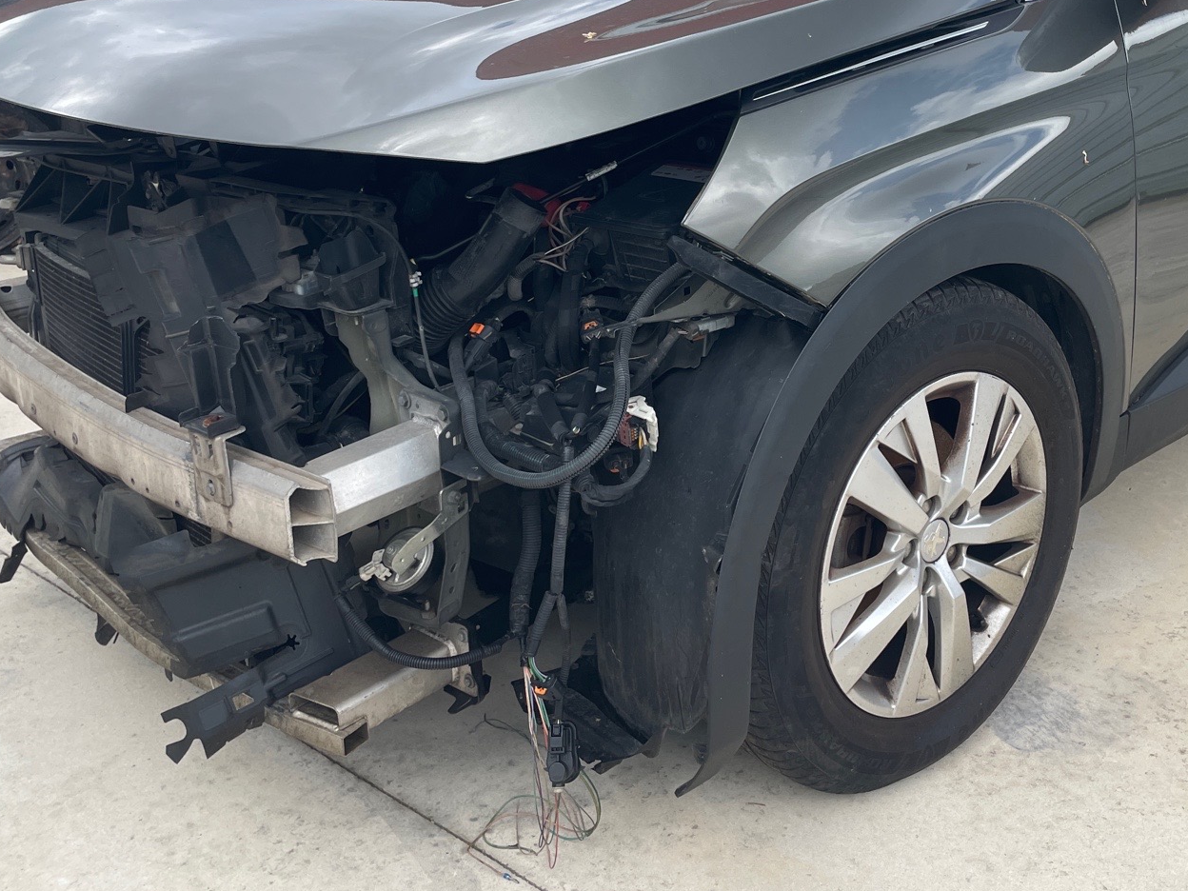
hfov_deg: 46.2
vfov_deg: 35.1
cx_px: 768
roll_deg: -1.4
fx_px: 1373
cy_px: 216
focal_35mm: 40
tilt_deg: -15.3
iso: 32
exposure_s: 1/882
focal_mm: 4.2
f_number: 1.6
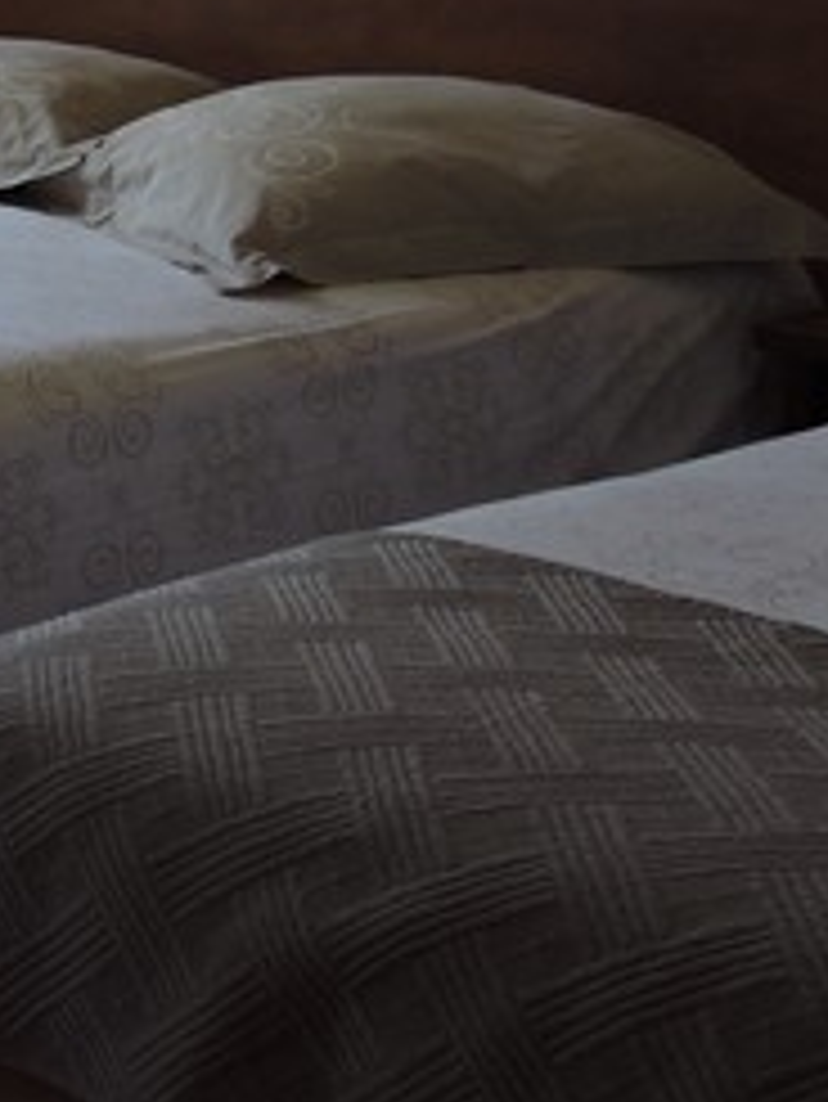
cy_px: 9
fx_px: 3123
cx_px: -706
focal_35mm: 98
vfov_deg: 19.5
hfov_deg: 13.4
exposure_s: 1/125
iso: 100
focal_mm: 5.4
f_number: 3.5
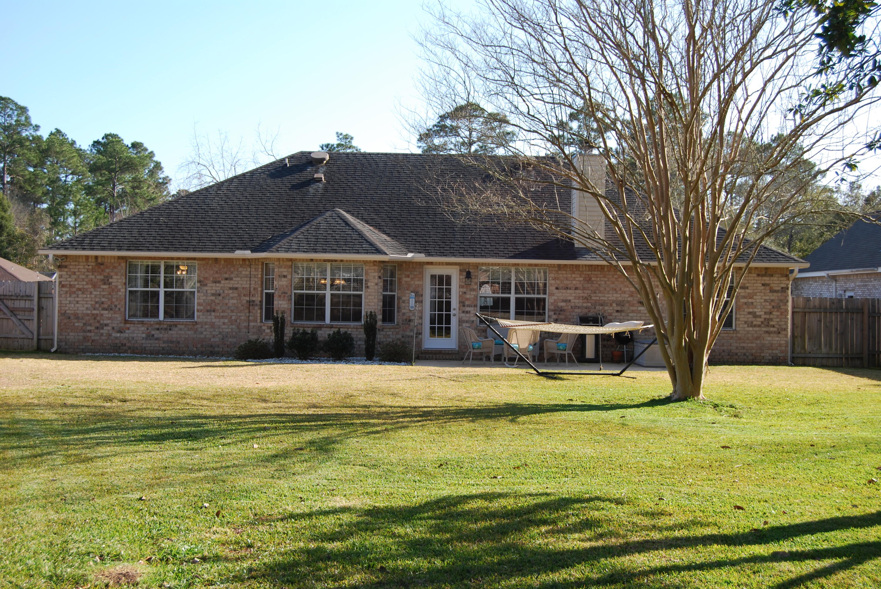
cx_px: 440
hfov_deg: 46.3
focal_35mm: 42
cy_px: 294
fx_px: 1029
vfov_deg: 32.0
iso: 100
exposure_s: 1/160
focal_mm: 28
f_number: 6.3
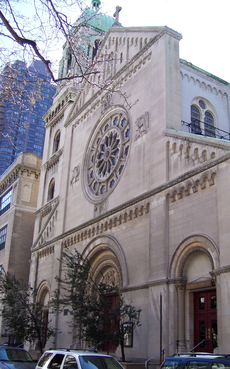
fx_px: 401
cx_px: 133
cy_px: 182
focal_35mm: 40
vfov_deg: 49.3
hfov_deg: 31.9
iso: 80
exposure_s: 1/350
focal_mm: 6
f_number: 2.7
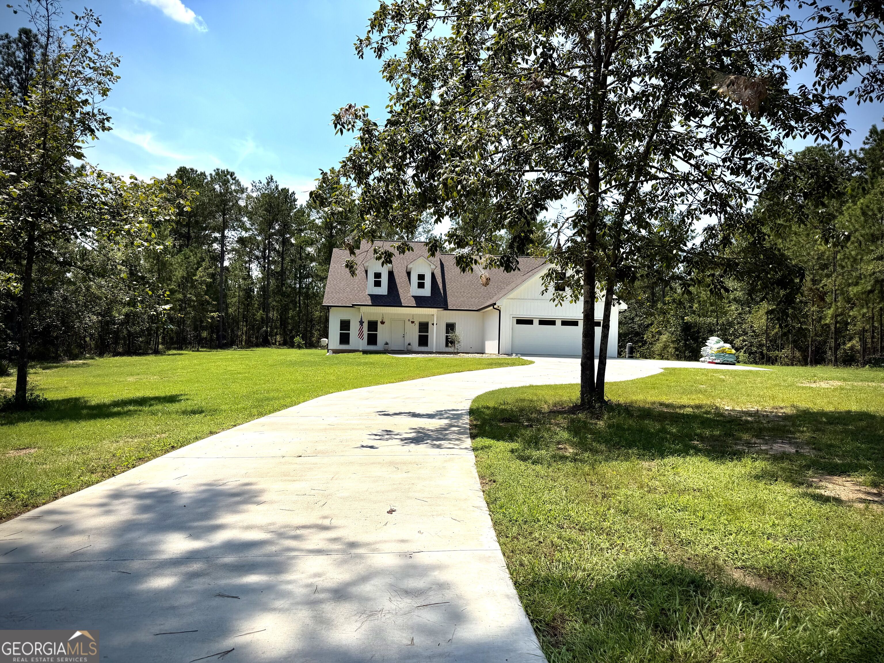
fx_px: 613
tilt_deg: +1.5
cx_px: 442
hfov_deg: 71.6
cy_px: 332
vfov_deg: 56.8
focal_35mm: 24
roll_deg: -1.1
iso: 80
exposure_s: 1/6173
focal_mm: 6.76
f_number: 1.78
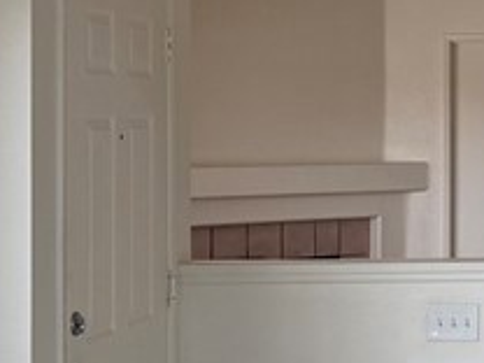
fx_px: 1650
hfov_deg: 15.7
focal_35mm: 118
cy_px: 102
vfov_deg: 12.5
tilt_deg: +1.5
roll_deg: +0.1
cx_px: 668
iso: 100
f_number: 1.78
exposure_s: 1/237
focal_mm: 6.76
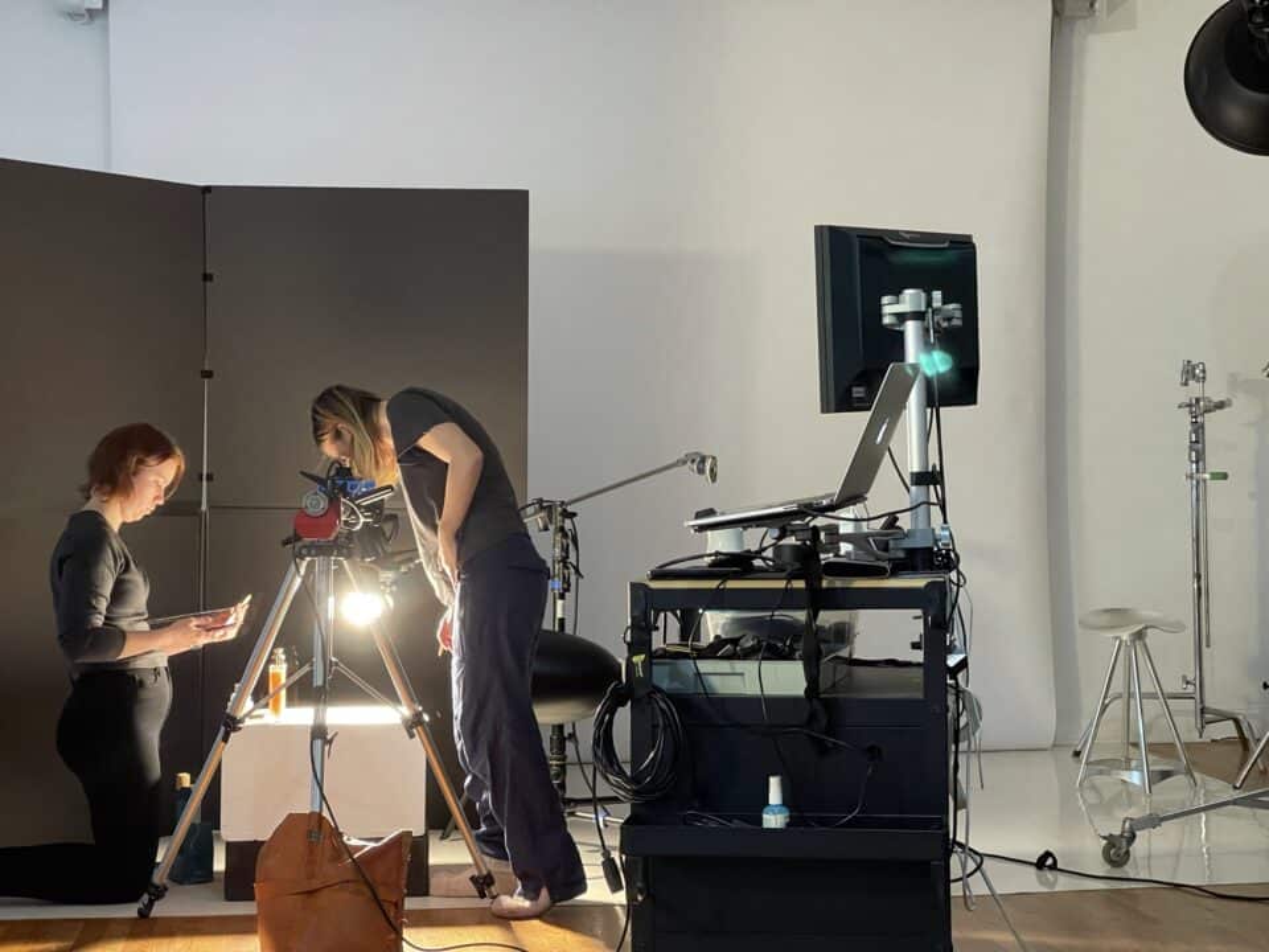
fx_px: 2346
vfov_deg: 22.9
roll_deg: +0.4
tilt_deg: -0.2
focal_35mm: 64
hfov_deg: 30.3
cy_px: 476
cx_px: 634
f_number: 2.2
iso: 800
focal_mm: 7.5
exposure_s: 1/31
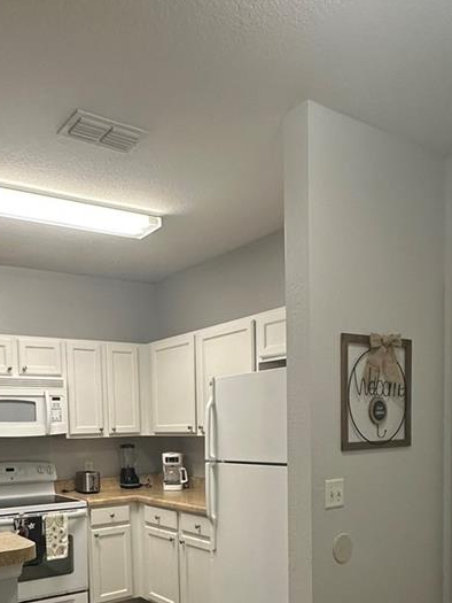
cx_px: 133
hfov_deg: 43.2
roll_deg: +1.4
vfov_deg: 53.7
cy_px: 465
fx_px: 557
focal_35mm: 32
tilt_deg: -2.6
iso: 250
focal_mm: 2.22
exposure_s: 1/120
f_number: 2.2
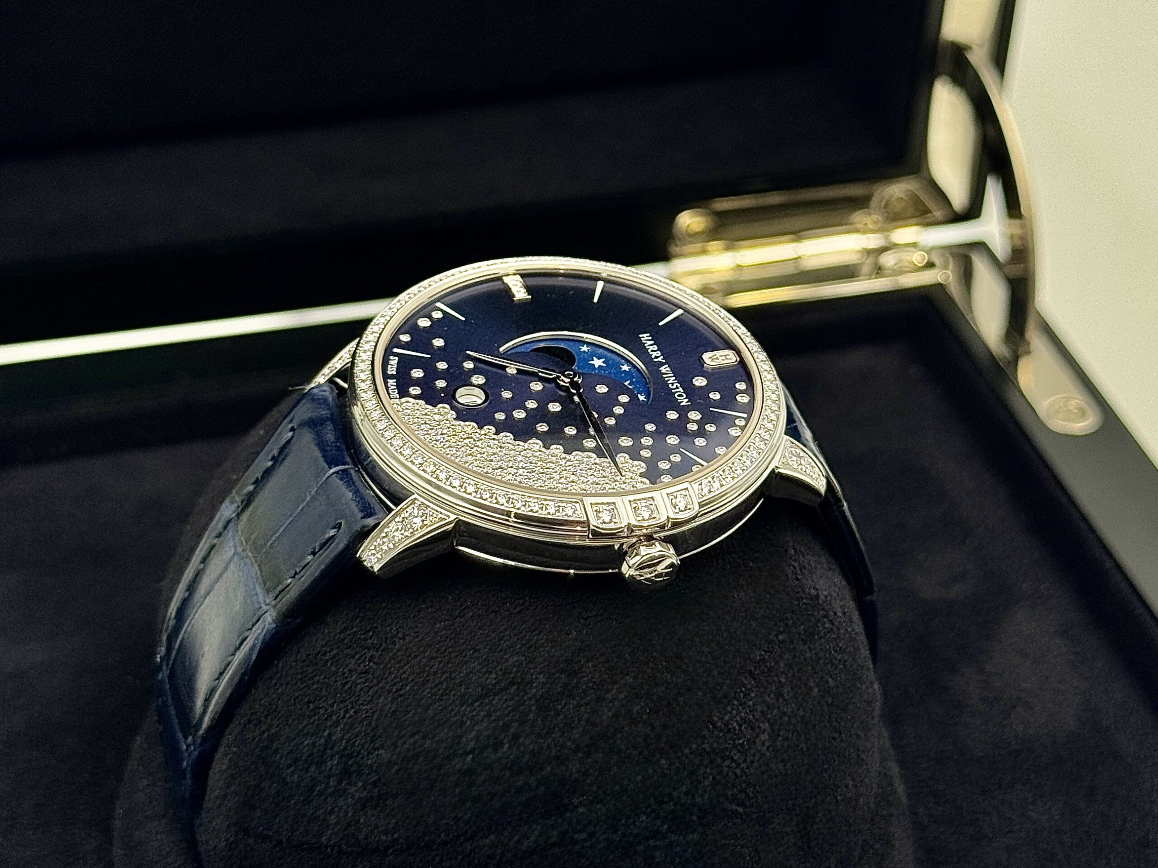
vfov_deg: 30.3
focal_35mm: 48
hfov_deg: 39.7
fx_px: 1606
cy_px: 434
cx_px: 579
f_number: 1.78
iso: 50
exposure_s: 1/139
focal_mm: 6.76
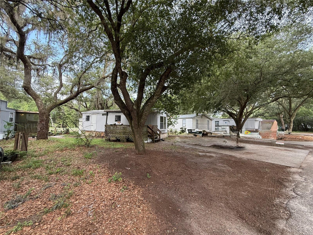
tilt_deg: +3.3
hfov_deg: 102.1
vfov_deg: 85.7
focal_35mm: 14
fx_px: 127
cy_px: 118
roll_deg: -1.6
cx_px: 156
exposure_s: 1/112
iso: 64
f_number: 2.2
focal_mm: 2.22
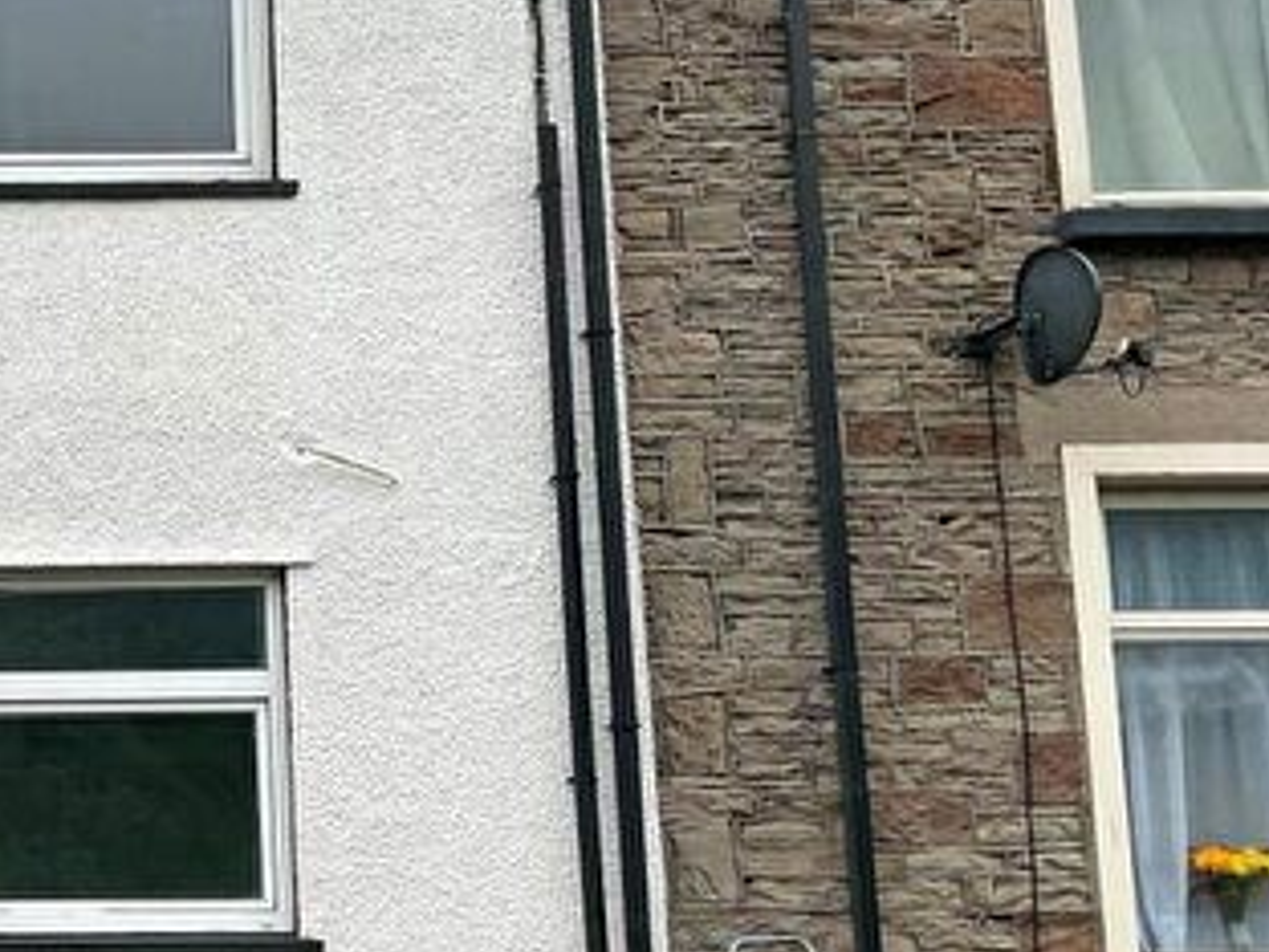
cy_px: 470
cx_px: -81
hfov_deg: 27.6
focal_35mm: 65
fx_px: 2383
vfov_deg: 22.6
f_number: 1.8
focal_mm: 3
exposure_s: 1/519
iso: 16
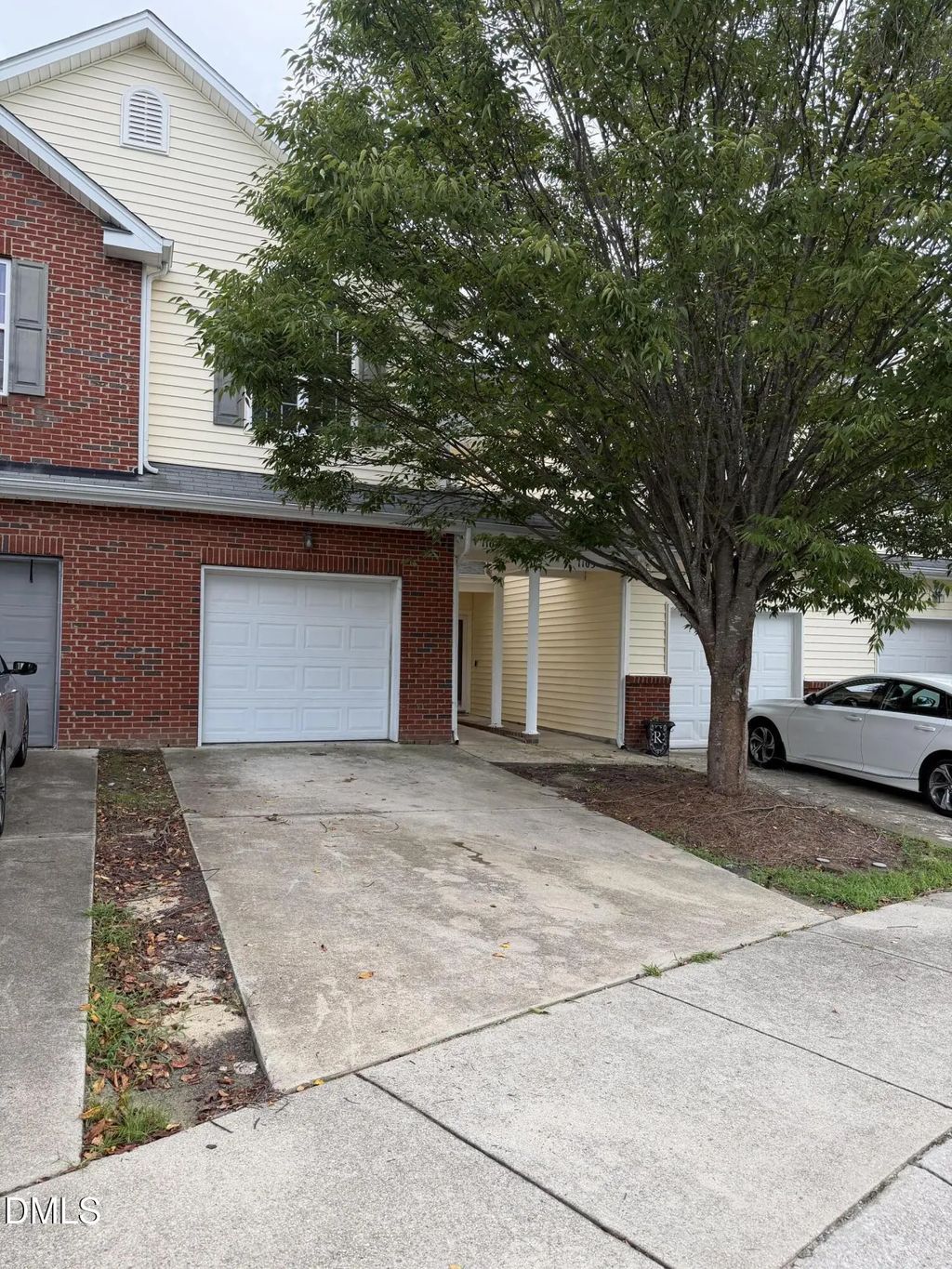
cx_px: 476
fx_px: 880
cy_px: 634
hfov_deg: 56.8
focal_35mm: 24
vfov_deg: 71.6
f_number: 1.78
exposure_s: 1/822
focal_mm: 6.76
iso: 80
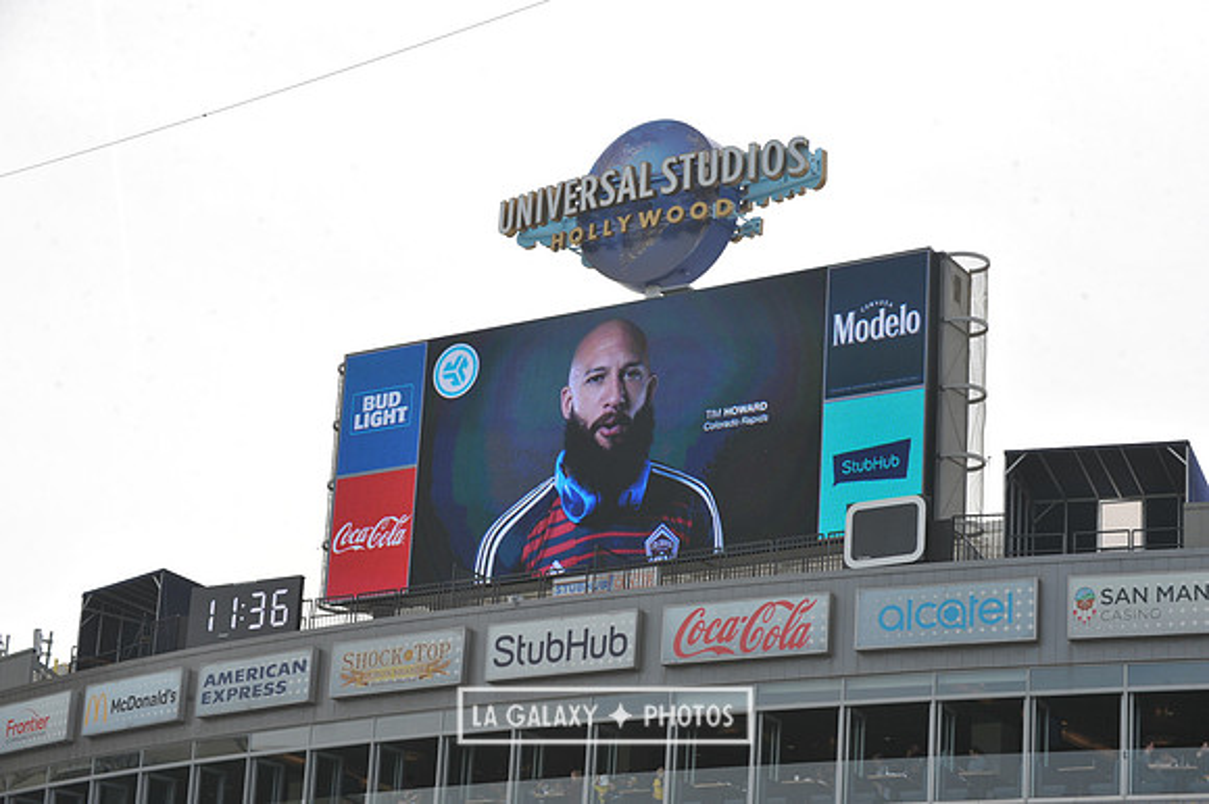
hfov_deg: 21.5
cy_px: 402
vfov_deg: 14.4
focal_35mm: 95
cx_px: 604
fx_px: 3188
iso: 250
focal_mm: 95
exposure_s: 1/400
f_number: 10
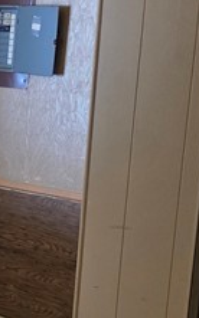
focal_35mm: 113
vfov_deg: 17.9
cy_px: 341
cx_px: -222
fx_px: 981
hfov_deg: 10.5
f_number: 1.7
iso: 400
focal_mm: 6.3
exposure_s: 1/120
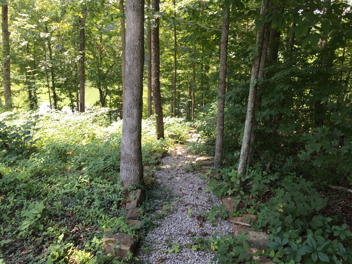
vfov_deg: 48.2
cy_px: 132
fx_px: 295
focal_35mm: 29
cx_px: 176
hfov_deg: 61.7
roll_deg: -2.9
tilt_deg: -17.4
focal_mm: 4.15
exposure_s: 1/134
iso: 32
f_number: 2.2
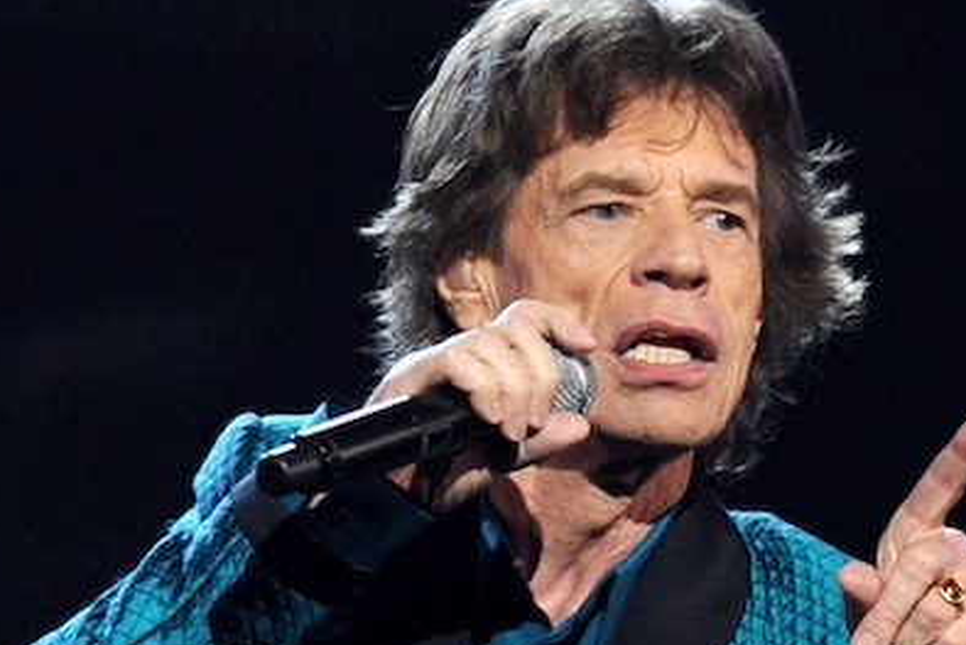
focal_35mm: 635
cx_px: 570
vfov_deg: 2.2
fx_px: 17044
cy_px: 386
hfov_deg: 3.2
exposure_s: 1/320
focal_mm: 400
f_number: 4.5
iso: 2500
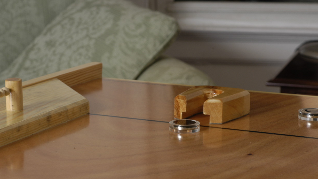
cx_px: 184
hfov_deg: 18.6
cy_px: 123
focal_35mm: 115
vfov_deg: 10.5
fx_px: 970
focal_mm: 60
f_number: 11
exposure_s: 1/160
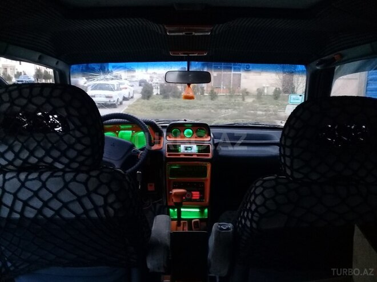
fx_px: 338
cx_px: 188
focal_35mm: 31
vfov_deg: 45.4
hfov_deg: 58.4
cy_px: 141
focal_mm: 3.3
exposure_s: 1/15
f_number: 2.2
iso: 200
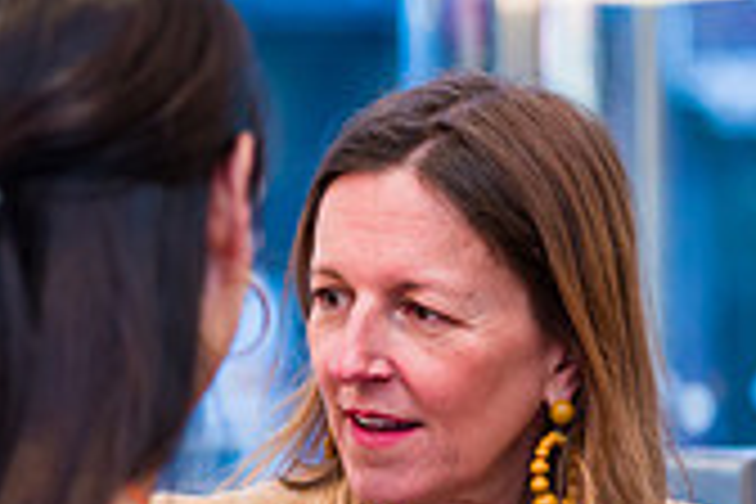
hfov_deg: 6.3
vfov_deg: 4.2
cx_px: 423
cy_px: 648
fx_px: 6887
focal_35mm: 328
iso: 800
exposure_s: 1/200
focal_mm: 95
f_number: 3.2
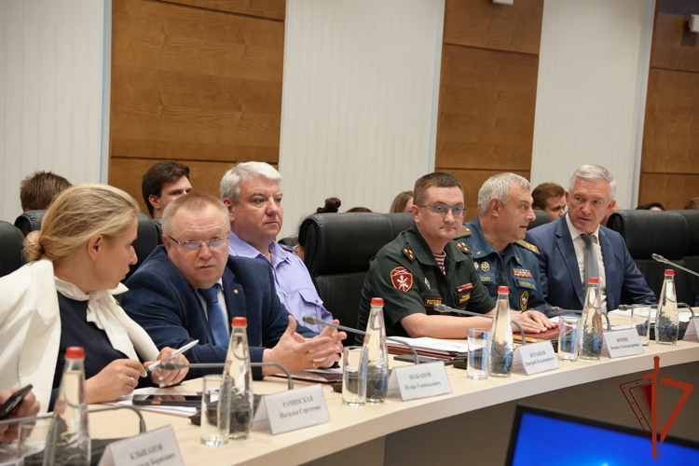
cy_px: 233
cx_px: 350
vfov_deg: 18.2
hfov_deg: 27.0
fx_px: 1456
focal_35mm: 75
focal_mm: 50
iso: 1000
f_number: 4
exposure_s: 1/160
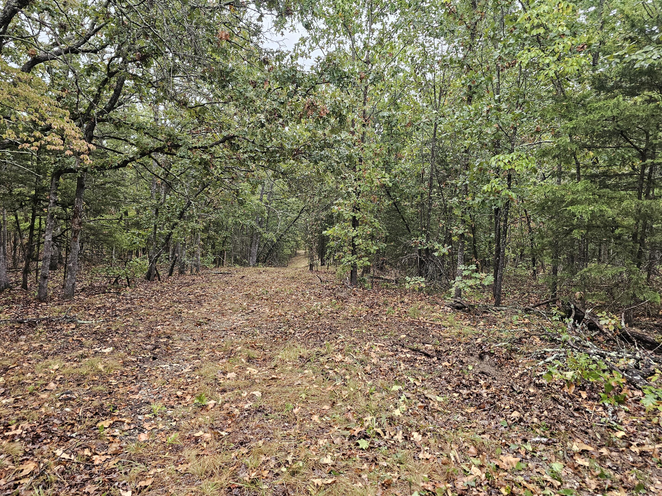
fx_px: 459
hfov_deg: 71.6
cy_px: 248
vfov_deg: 56.8
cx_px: 321
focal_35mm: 24
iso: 250
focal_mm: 6.3
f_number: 1.7
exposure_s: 1/120
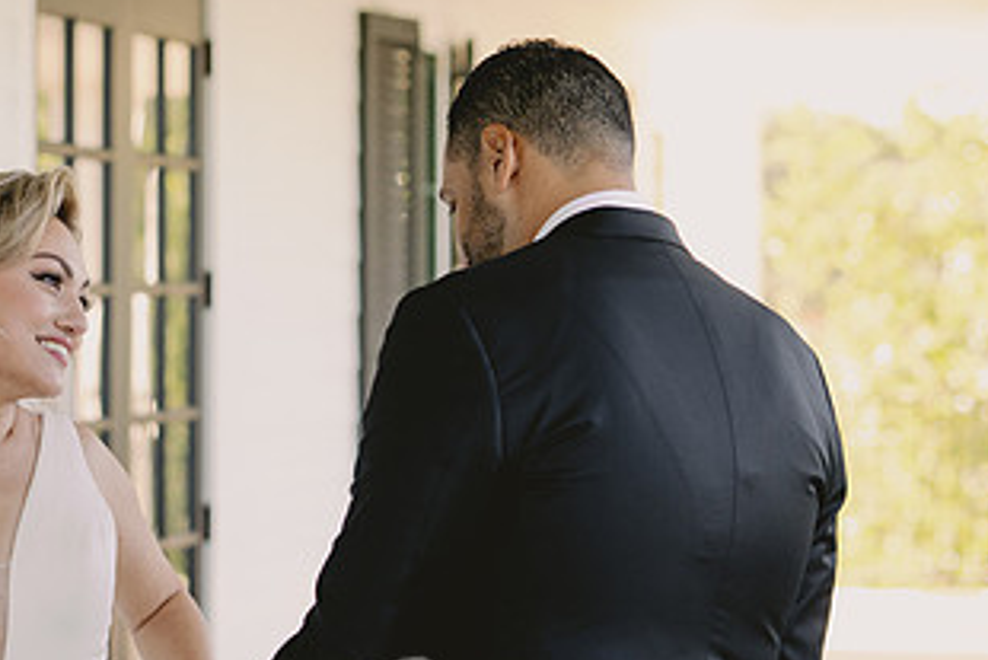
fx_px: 4228
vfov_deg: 8.9
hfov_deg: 13.3
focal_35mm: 154
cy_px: 369
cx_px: 252
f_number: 3.2
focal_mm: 70
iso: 250
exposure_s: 1/250
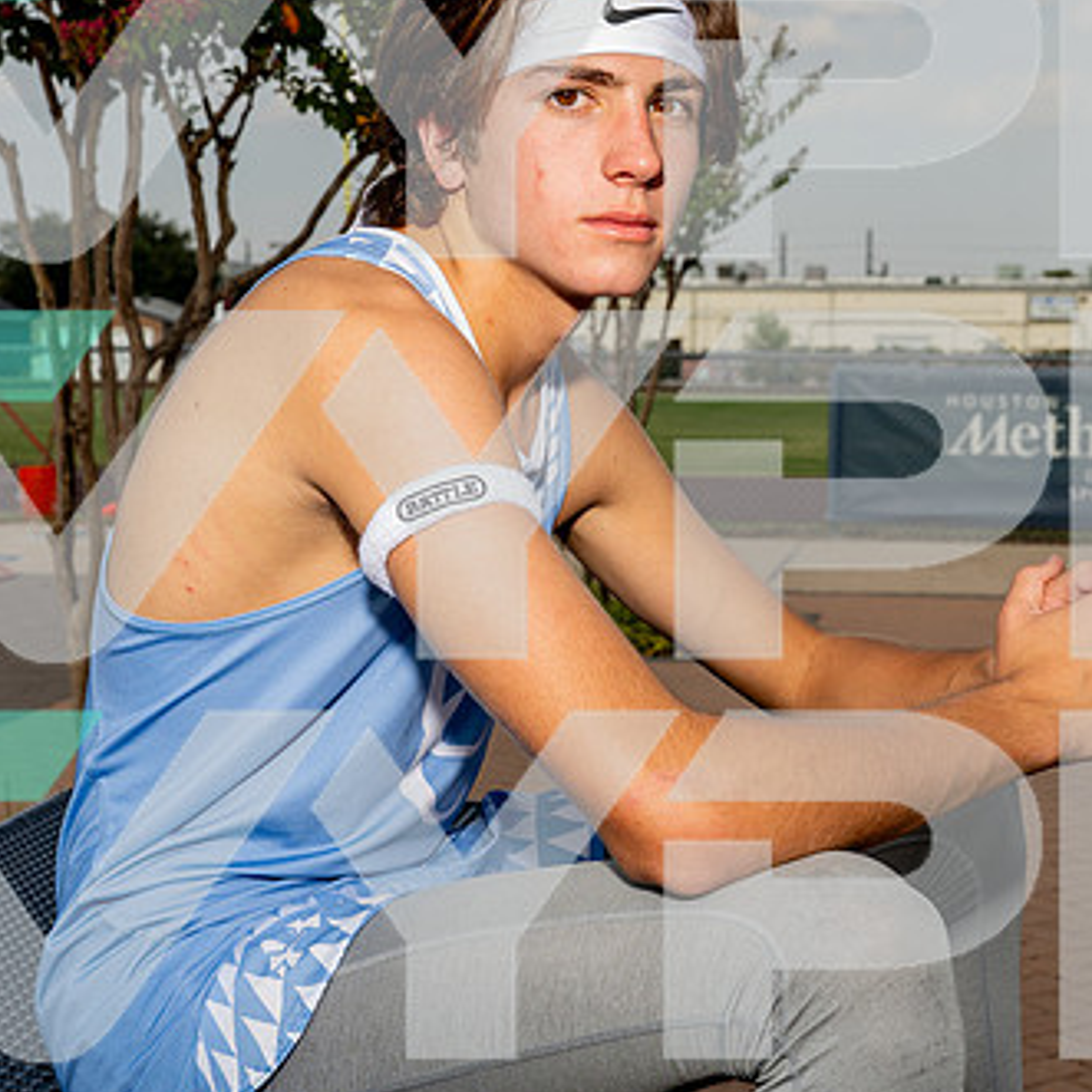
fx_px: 2284
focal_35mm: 64
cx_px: 591
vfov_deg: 26.9
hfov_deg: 26.9
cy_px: 483
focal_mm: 39
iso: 125
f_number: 8
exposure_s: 1/250
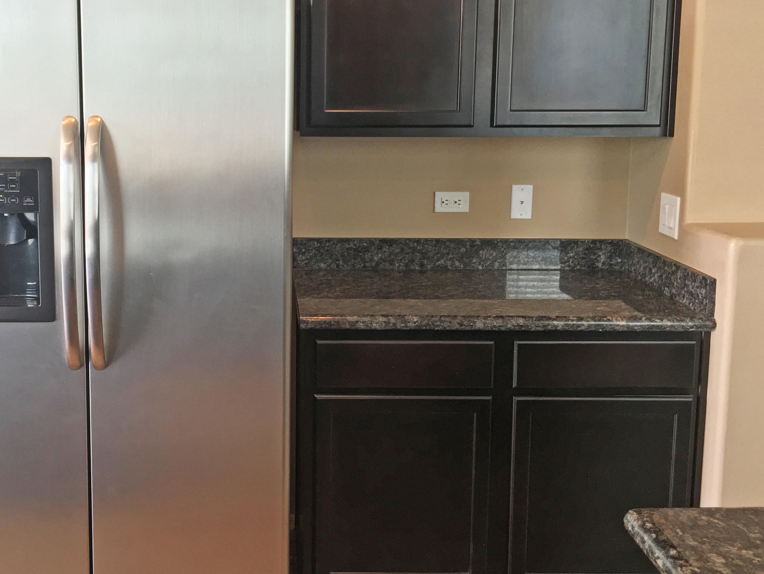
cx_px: 265
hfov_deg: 44.2
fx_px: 927
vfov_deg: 34.2
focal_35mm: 42
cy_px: 221
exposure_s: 1/30
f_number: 2.2
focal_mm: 4.15
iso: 100
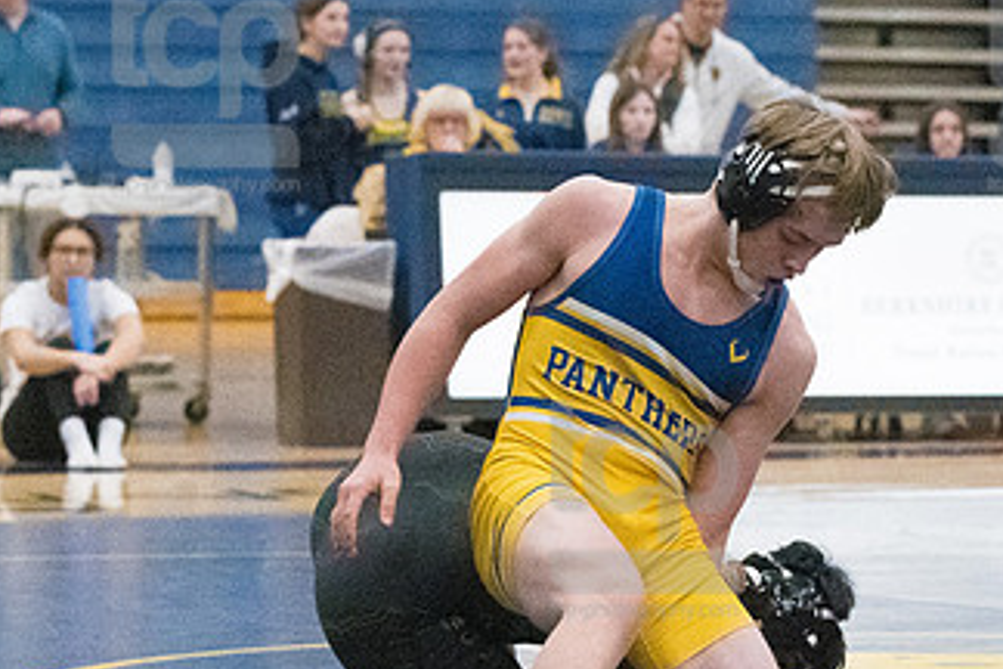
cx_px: 644
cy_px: 511
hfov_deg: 8.3
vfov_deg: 5.6
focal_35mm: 247
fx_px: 6881
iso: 8000
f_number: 4.5
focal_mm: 92
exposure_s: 1/1000
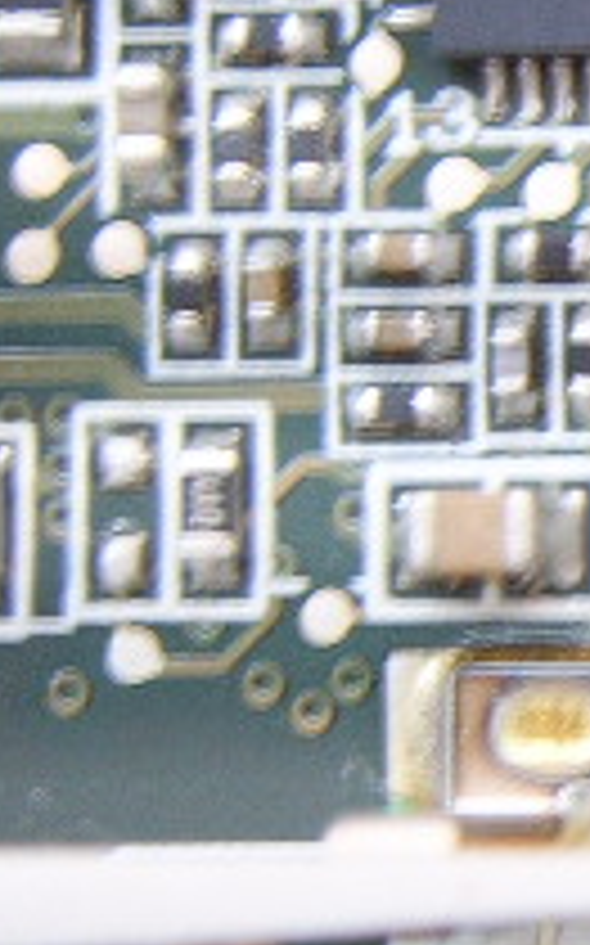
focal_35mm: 126
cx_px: 1392
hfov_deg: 9.3
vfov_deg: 16.5
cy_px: 662
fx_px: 3246
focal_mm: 6.6
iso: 63
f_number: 3.5
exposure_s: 1/3
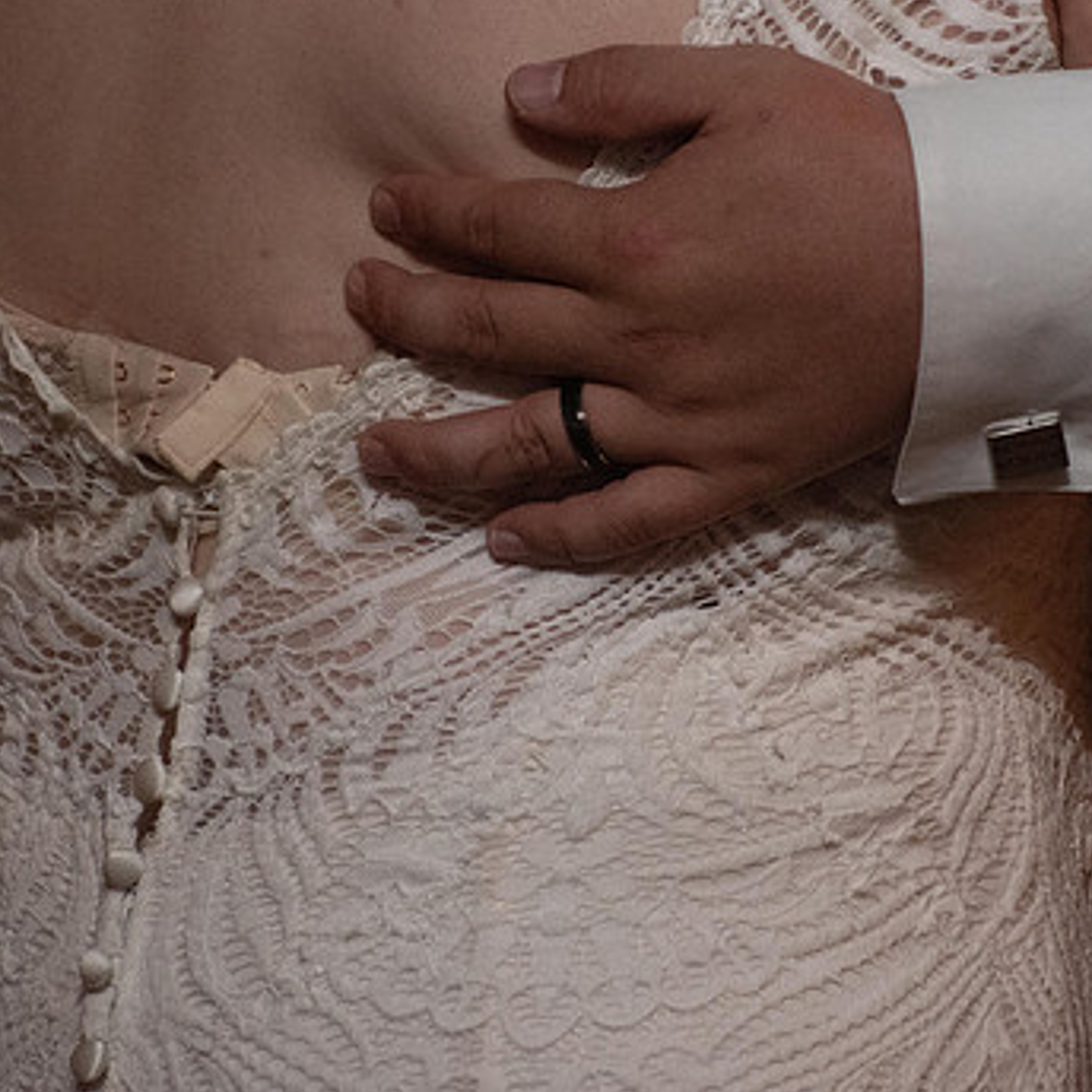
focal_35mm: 366
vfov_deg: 4.8
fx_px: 13063
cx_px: 613
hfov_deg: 4.8
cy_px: 490
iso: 6400
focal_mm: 170
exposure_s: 1/60
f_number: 5
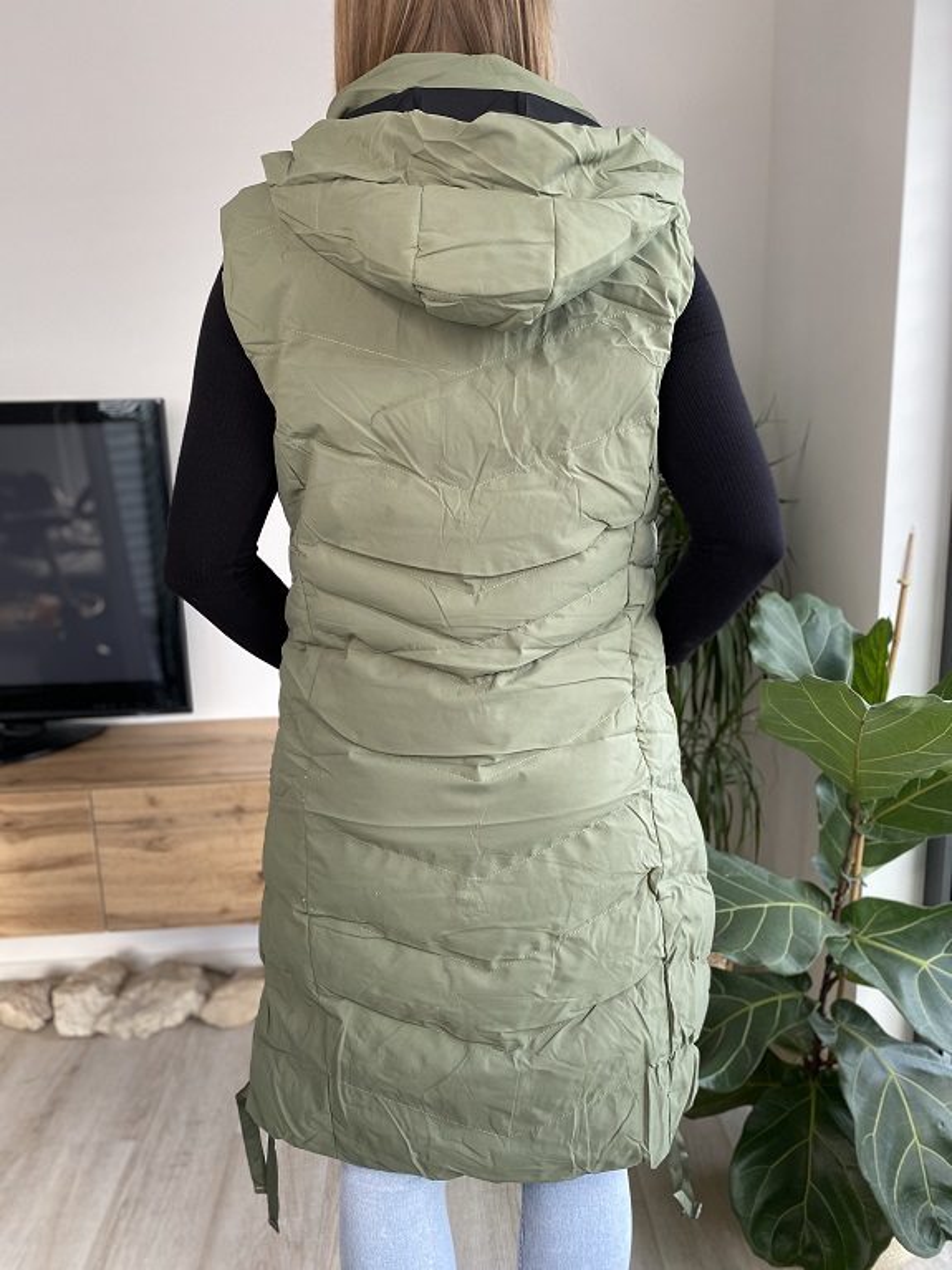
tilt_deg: -11.8
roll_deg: +1.3
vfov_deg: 67.3
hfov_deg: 53.1
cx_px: 476
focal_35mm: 26
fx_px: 954
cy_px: 635
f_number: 1.8
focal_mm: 4.25
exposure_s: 1/121
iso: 100
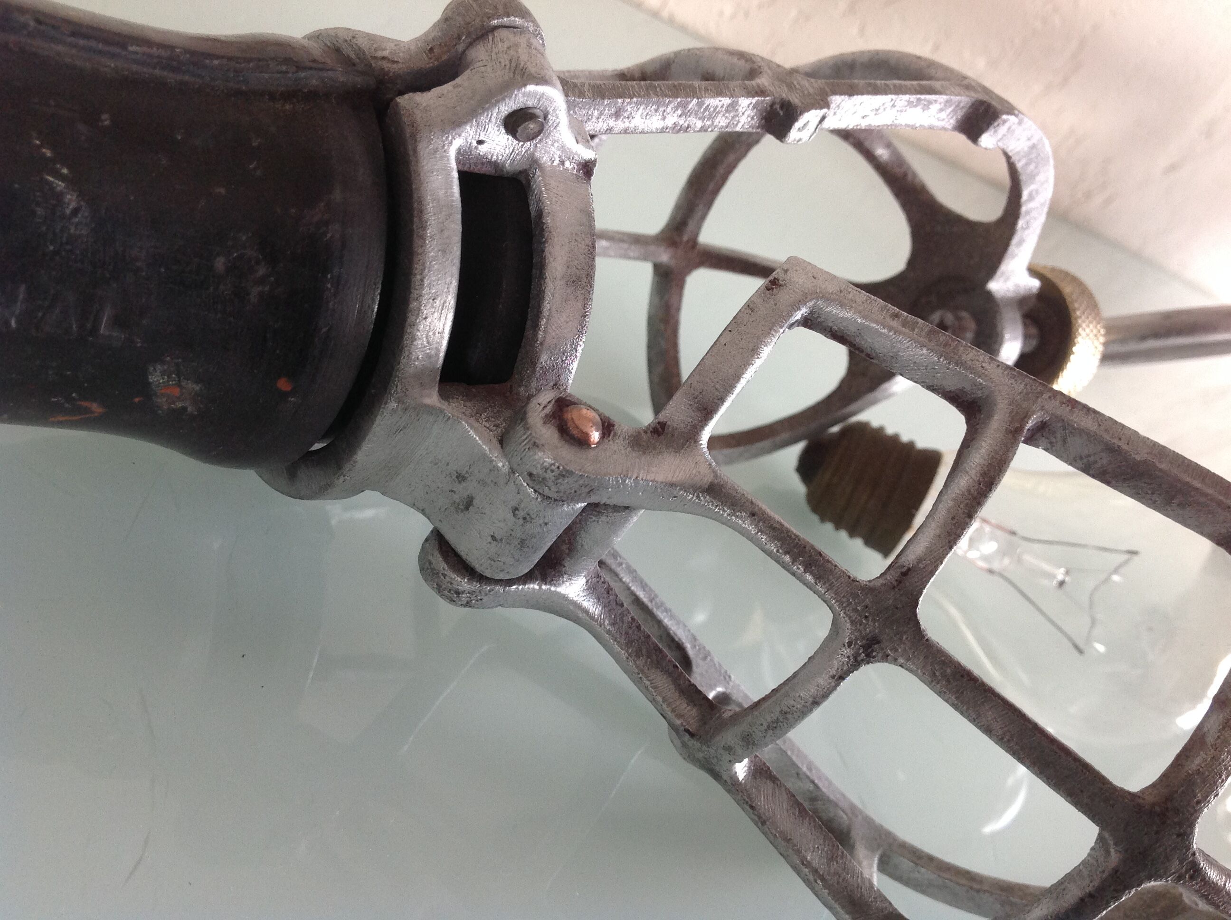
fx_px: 1243
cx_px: 616
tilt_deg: -35.3
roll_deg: -44.8
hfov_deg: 52.7
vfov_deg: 40.6
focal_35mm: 35
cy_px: 460
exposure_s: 1/120
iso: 100
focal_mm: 4.28
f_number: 2.4
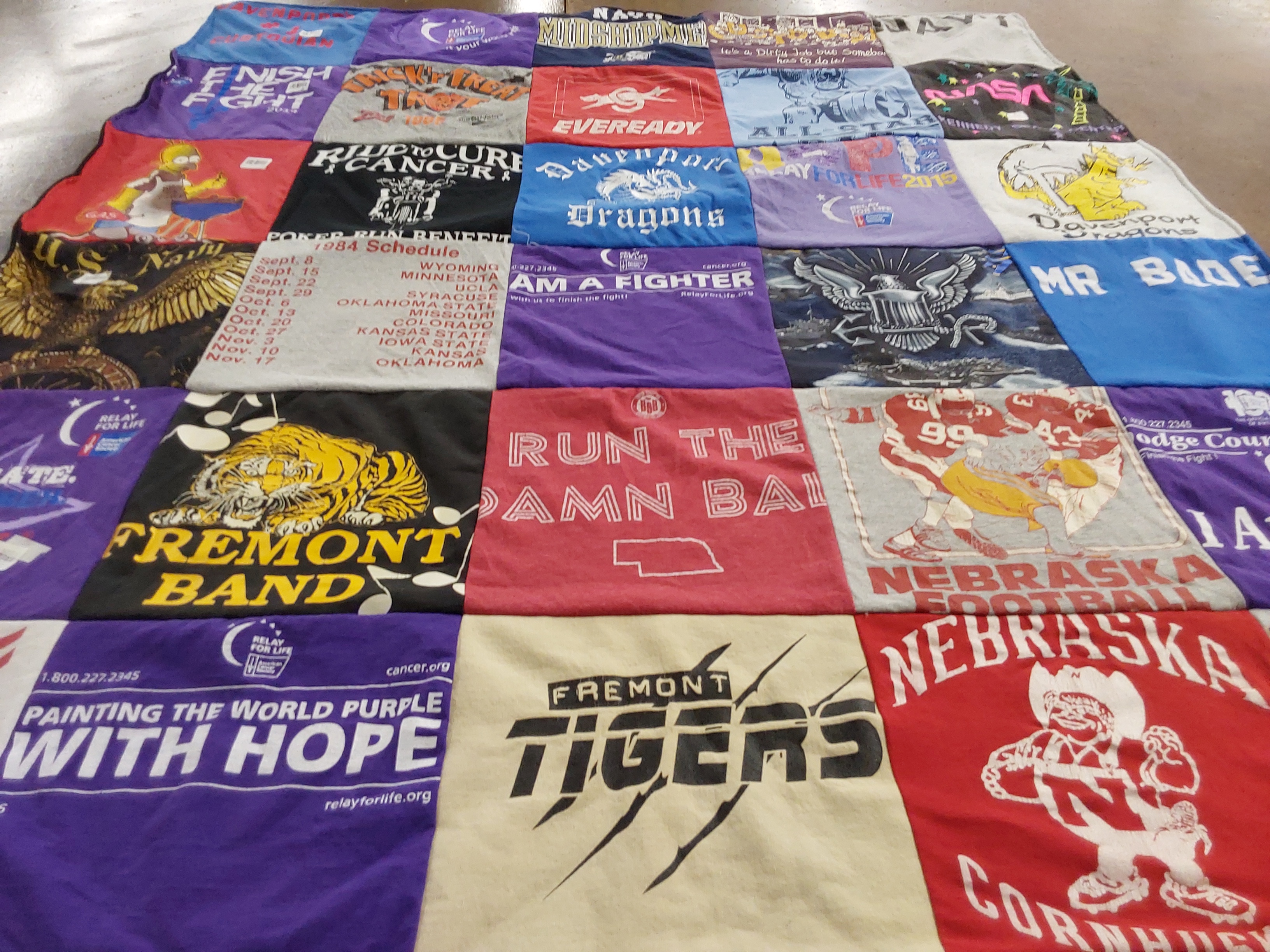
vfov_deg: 49.7
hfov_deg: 63.4
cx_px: 635
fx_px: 1027
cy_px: 476
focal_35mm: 28
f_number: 1.9
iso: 125
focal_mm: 2.91
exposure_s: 1/60
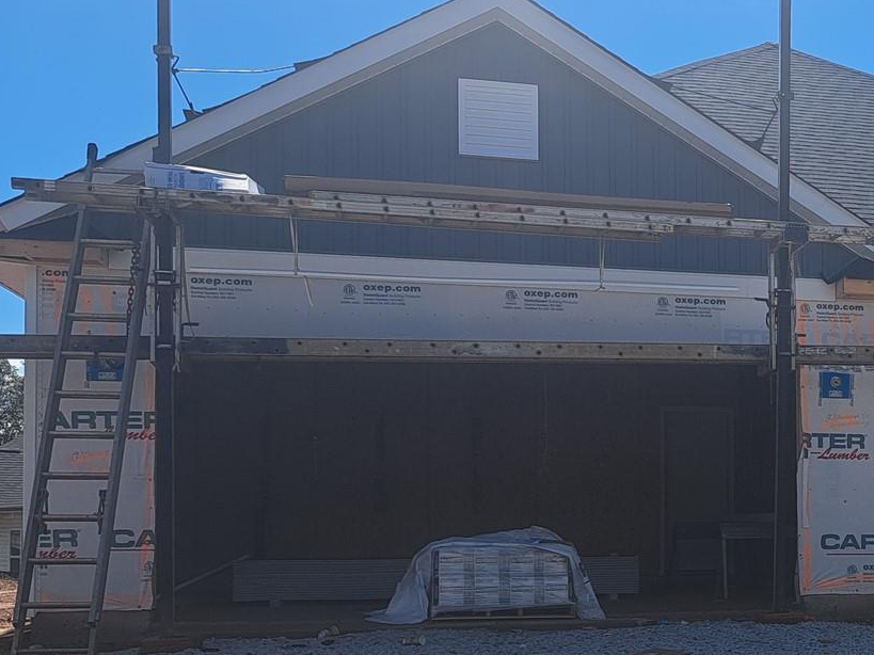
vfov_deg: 24.2
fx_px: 1515
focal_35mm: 60
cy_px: 483
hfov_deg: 29.8
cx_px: 890
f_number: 1.8
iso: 50
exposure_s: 1/1684
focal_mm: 5.23
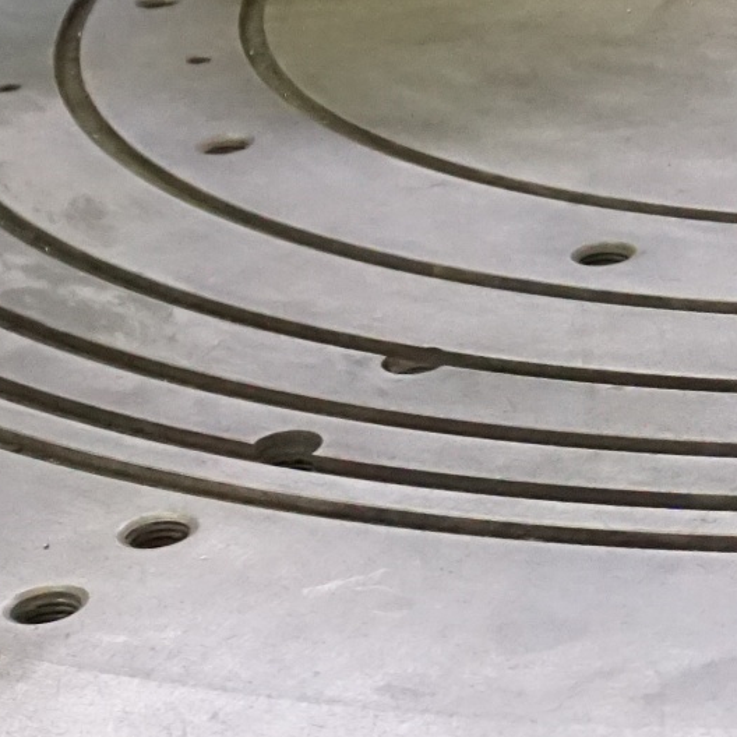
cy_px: 490
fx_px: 3035
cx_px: 1119
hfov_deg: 13.1
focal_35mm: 126
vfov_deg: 13.8
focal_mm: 16
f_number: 3.5
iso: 3200
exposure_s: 1/80
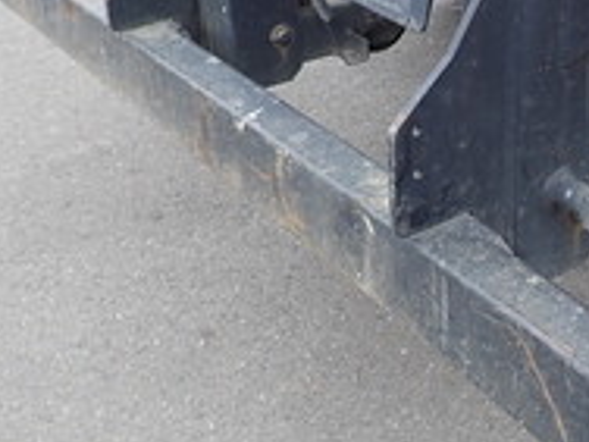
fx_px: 1157
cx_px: 476
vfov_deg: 21.6
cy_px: 172
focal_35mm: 68
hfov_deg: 27.9
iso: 100
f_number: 2.8
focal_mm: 4.5
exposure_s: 1/200
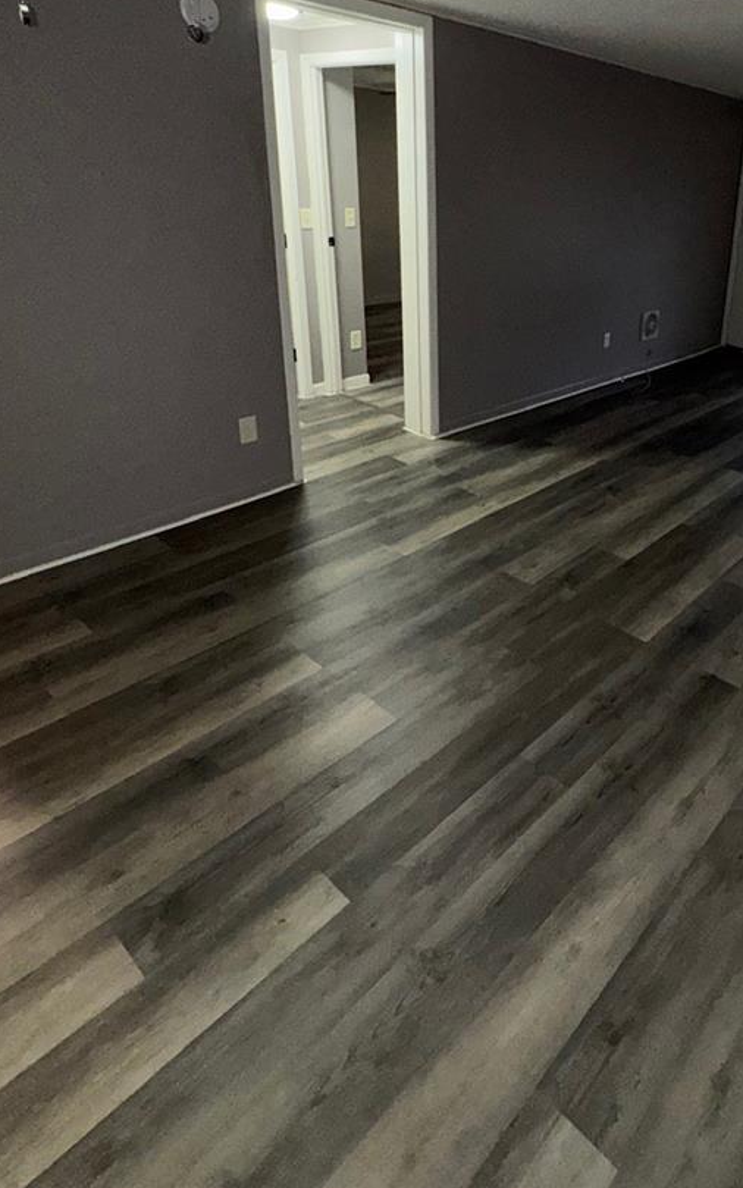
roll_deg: -3.4
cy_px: 424
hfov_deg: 52.0
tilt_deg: -19.6
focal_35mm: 22
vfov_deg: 77.8
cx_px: 583
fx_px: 712
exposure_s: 1/60
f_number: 2.2
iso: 160
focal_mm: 2.22
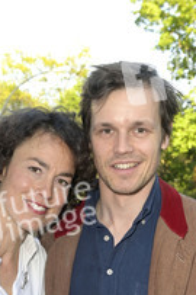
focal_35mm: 69
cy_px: 289
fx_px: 564
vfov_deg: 27.7
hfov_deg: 19.6
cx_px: 64
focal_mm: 35
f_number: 5.6
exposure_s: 1/250
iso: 640
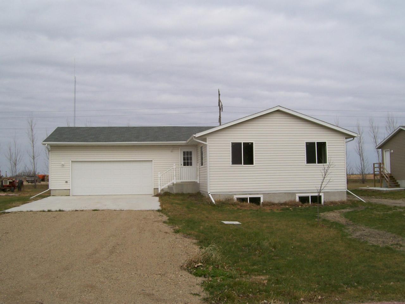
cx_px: 202
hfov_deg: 51.4
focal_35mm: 36
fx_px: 421
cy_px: 152
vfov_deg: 39.7
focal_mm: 6
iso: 80
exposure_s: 1/534
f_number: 4.8
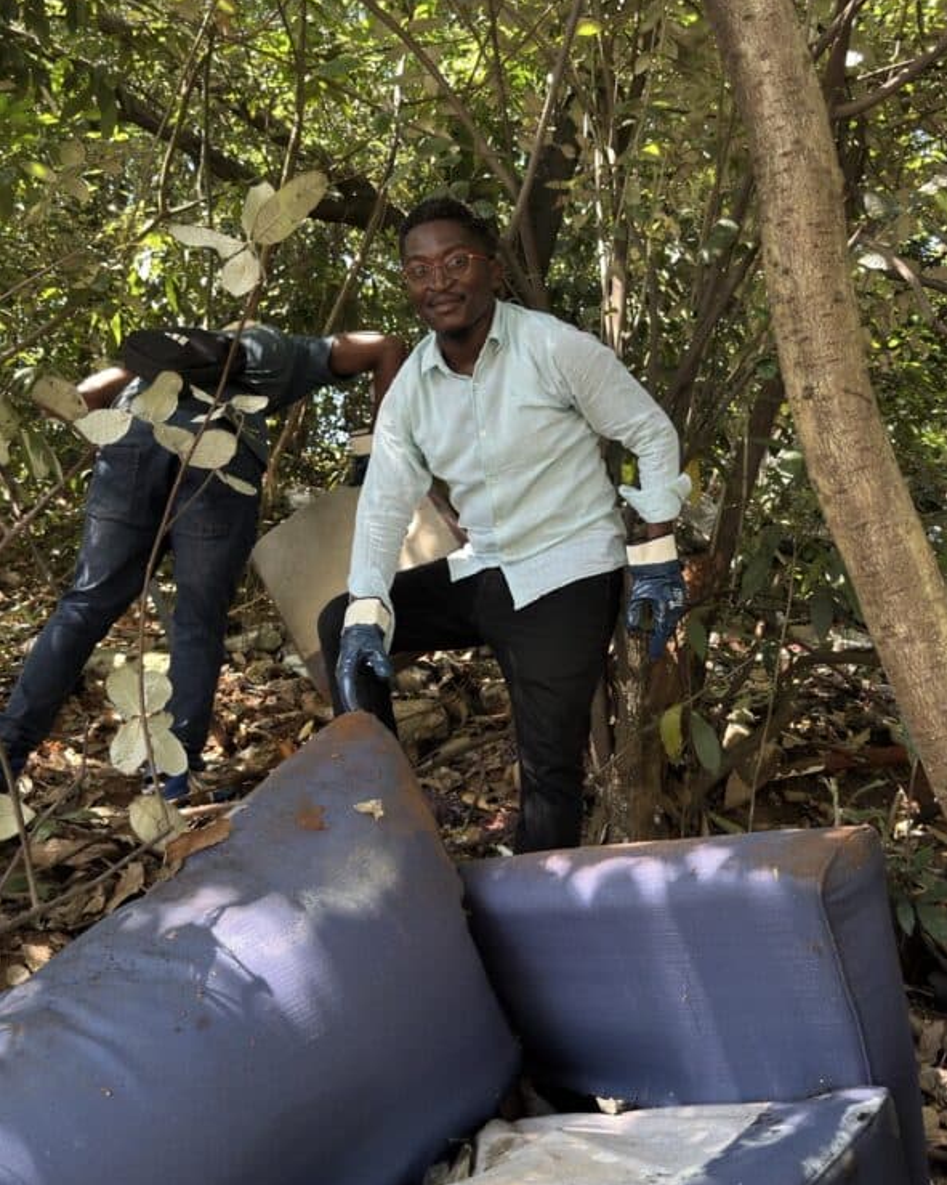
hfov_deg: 40.1
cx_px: 479
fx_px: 1297
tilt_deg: +13.0
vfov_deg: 49.1
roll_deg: -0.7
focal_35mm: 37
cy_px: 625
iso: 125
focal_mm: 6.76
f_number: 1.78
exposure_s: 1/116
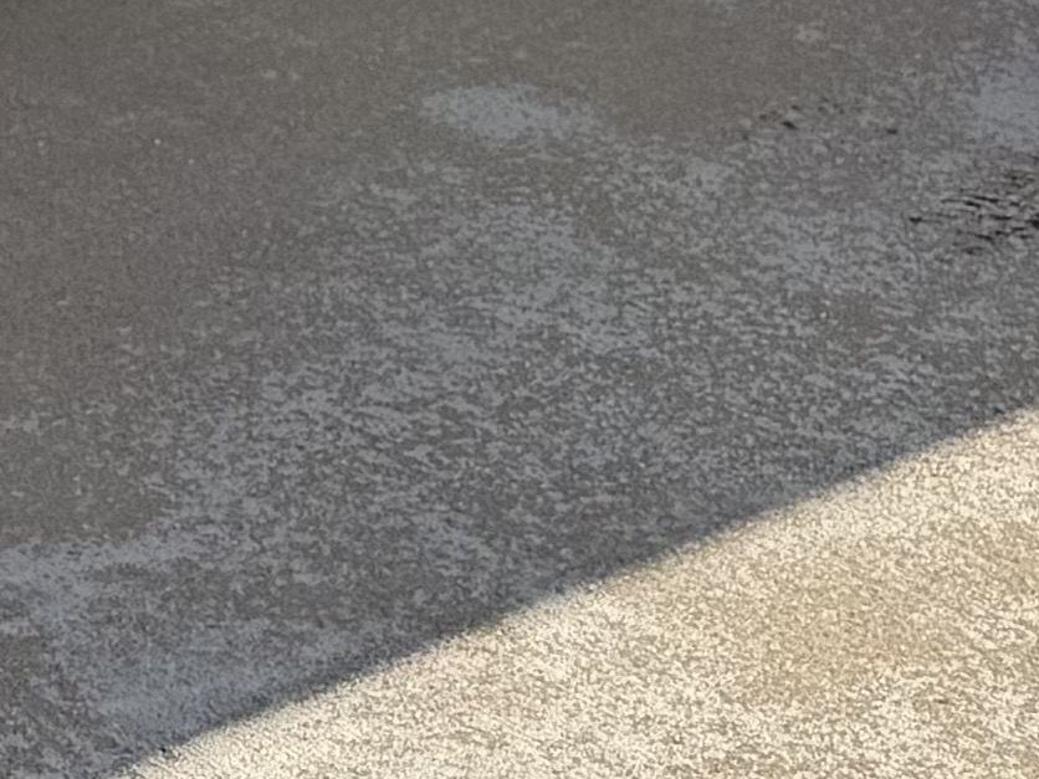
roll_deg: +0.2
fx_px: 4922
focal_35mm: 164
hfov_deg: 11.3
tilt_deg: -8.6
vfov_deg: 8.3
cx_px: -766
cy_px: -1149
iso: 80
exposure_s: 1/2525
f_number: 1.78
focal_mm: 6.76
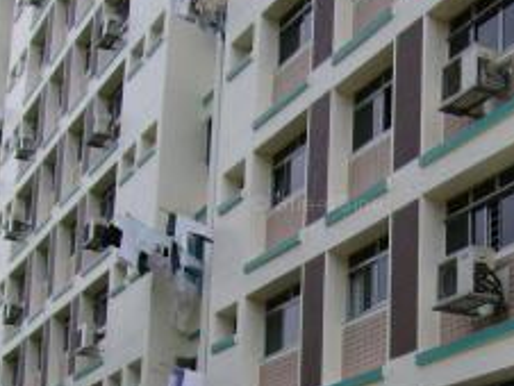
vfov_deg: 16.8
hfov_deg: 22.6
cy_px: 434
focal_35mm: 85
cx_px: 421
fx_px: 1263
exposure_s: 1/353
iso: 50
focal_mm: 5.95
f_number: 5.8
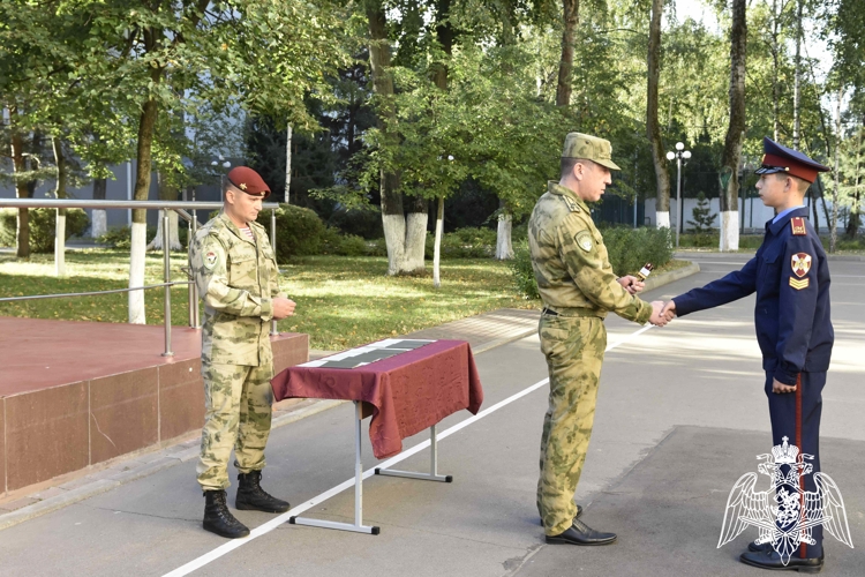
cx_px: 432
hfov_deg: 43.6
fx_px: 1081
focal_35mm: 45
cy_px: 288
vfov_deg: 29.9
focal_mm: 30
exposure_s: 1/250
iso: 800
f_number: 8
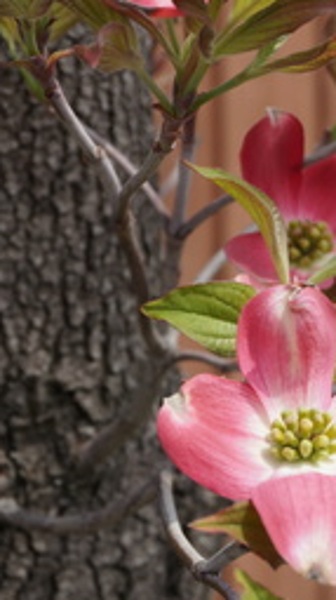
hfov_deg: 9.1
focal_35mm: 133
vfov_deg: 16.0
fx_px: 2111
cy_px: 78
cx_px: 307
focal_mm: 36
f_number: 9
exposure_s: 1/160
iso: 100
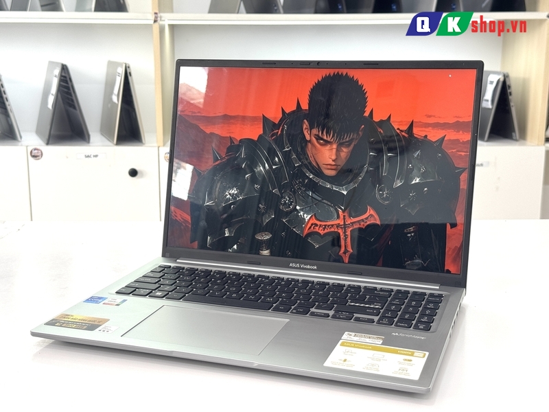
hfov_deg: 39.7
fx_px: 761
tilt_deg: -12.3
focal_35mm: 48
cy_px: 206
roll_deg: +0.7
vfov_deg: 30.3
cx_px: 274
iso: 100
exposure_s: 1/120
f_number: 1.78
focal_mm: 6.76
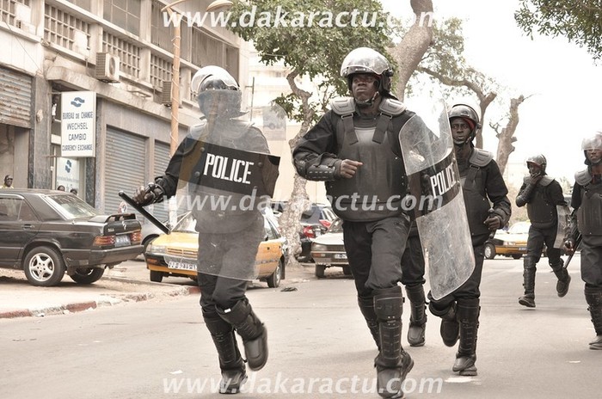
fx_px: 1377
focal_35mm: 82
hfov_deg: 24.7
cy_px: 200
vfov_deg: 16.5
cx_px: 301
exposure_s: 1/250
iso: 800
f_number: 7.1
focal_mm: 55
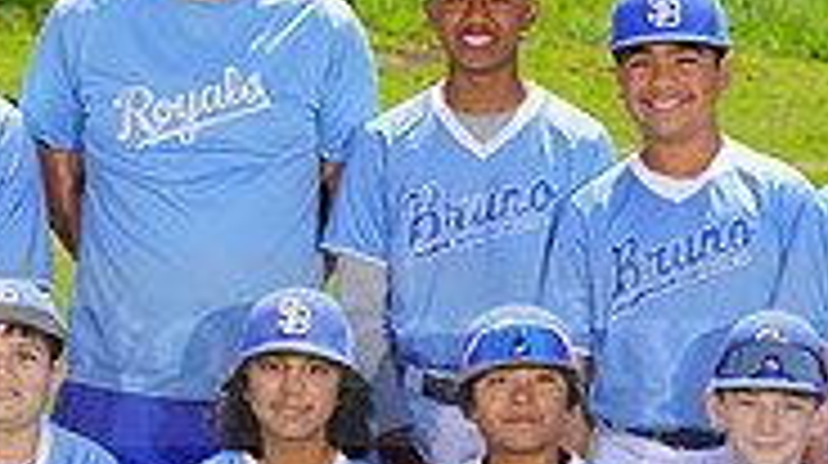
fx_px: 7259
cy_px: 313
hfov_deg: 6.5
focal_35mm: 331
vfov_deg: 3.7
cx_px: 162
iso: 100
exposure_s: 1/250
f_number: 8
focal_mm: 100
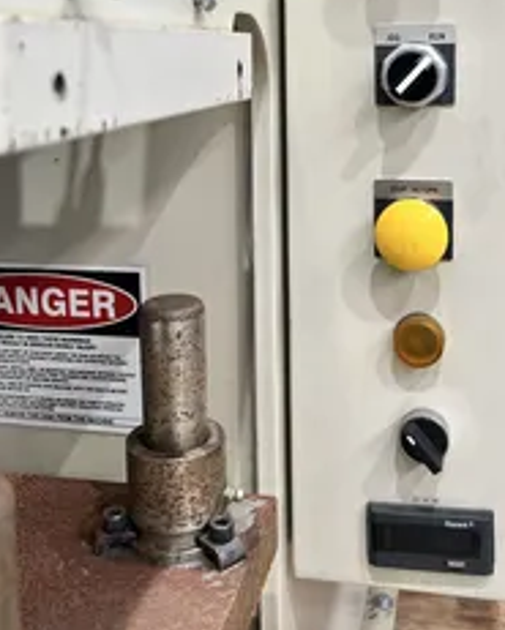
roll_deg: +2.5
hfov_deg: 34.0
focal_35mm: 44
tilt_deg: -6.4
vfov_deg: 40.8
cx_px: 306
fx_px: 821
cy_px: 155
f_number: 1.5
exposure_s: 1/121
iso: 125
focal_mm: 5.7
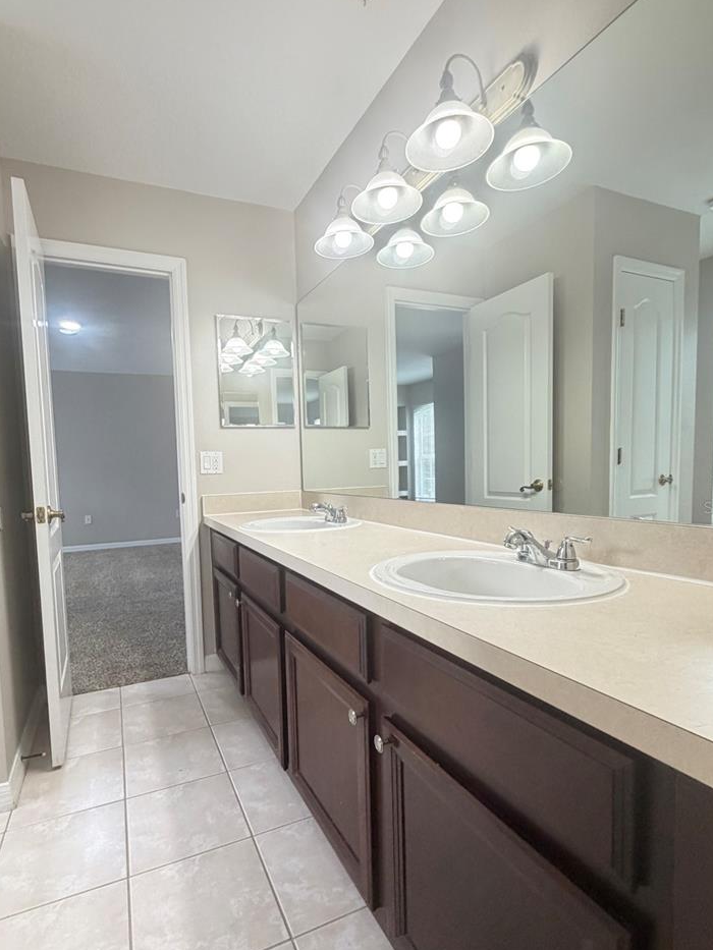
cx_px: 318
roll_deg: +1.6
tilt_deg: -3.6
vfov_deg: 87.6
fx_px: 494
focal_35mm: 18
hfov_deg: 71.4
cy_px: 507
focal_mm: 2.22
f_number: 2.2
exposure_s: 1/60
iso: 320
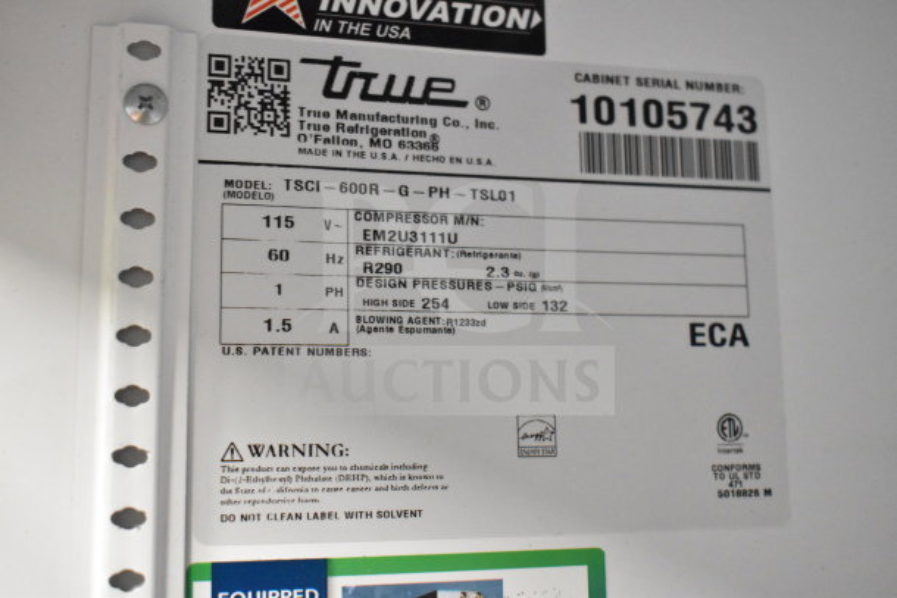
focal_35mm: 46
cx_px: 448
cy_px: 299
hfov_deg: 42.3
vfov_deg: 29.0
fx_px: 1159
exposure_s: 1/50
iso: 9000
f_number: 4.2
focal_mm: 31
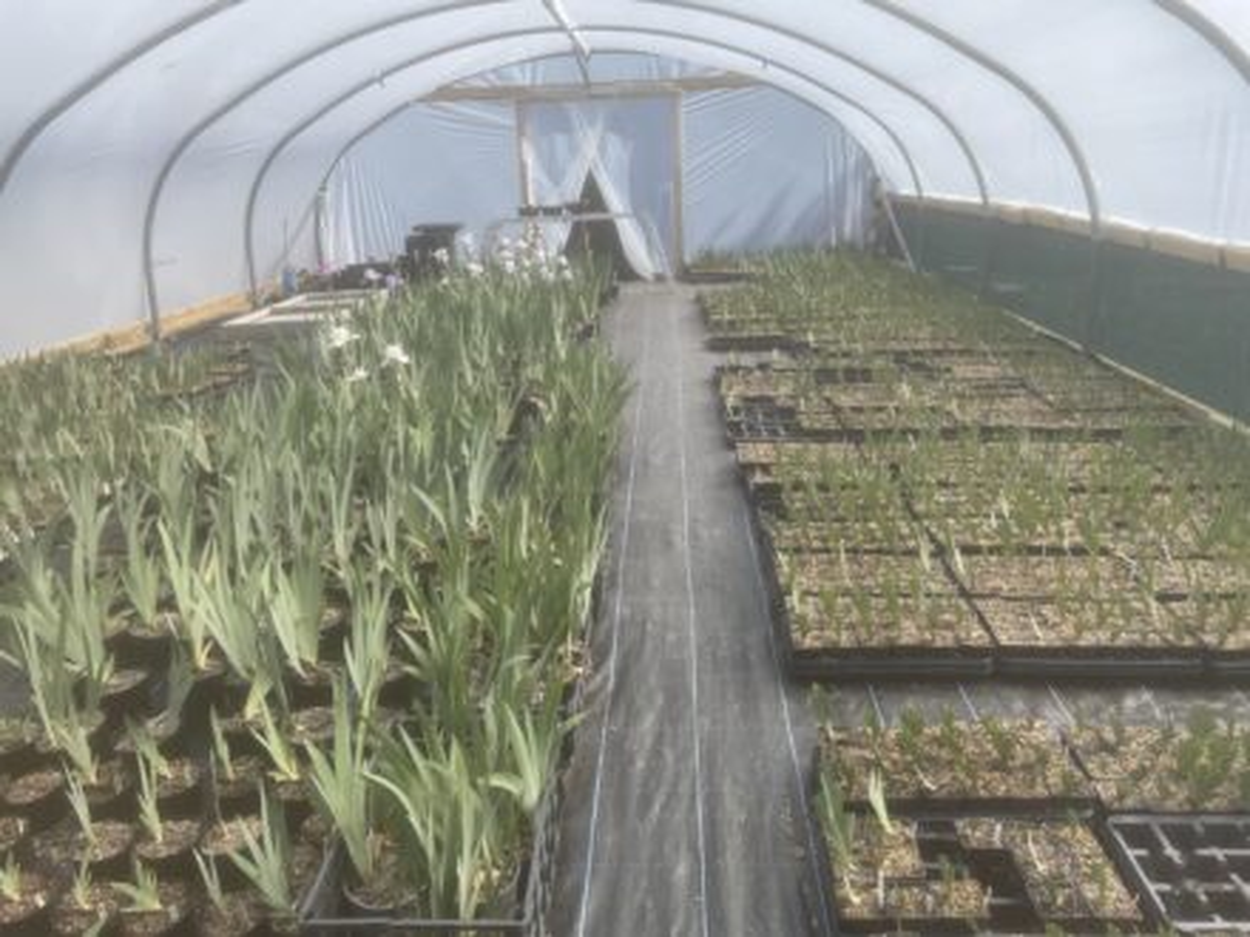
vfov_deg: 53.1
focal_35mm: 26
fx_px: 939
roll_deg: +2.5
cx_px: 625
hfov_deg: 67.3
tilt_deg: -16.7
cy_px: 468
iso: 32
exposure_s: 1/2092
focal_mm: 4.2
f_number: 1.6
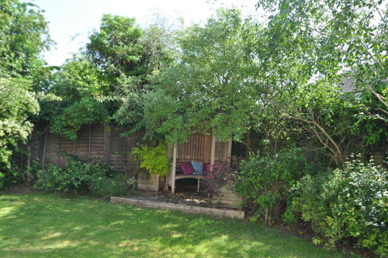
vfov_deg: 43.5
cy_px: 129
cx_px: 194
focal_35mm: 30
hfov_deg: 62.0
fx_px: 323
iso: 200
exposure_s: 1/200
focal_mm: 20
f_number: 5
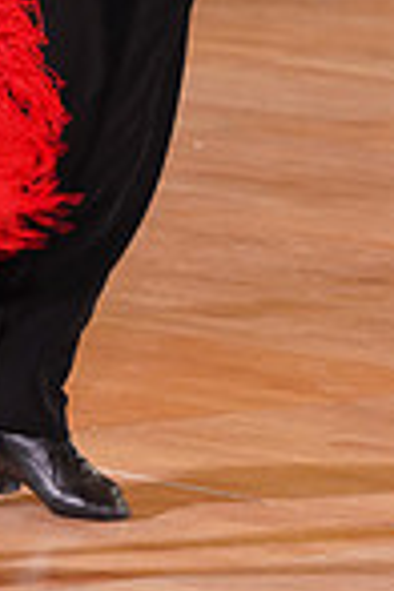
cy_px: -354
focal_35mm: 415
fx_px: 6812
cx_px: 42
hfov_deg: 3.3
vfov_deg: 4.9
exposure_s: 1/160
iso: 1600
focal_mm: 105
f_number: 5
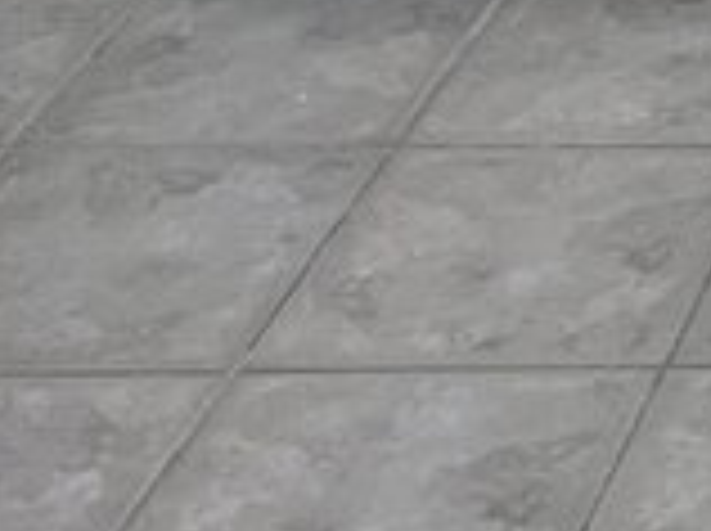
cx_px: 1746
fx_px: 3466
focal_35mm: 169
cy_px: -1004
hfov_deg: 10.1
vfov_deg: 7.7
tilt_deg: -10.4
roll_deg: -1.0
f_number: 1.5
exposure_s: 1/60
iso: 100
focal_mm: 5.7
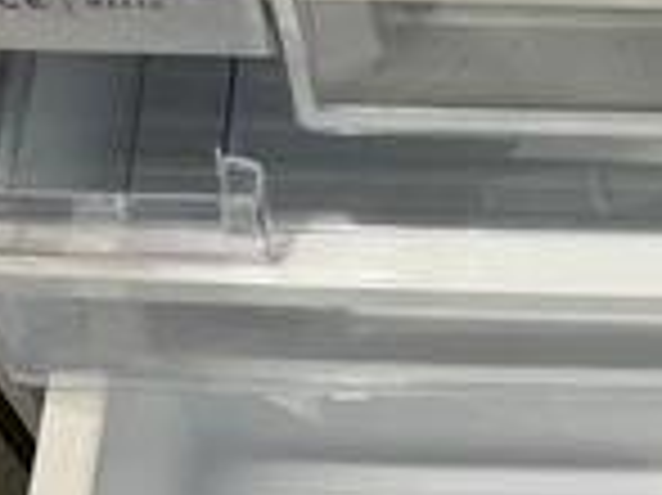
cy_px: 392
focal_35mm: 79
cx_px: 576
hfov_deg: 24.1
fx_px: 1510
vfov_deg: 18.5
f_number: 1.8
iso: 160
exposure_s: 1/60
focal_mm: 3
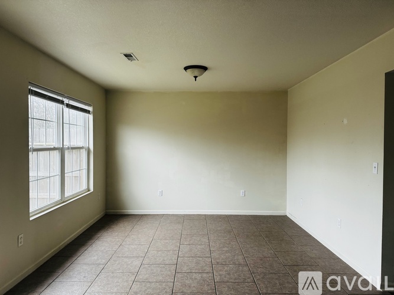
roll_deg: -0.5
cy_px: 148
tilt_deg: -0.9
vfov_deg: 56.8
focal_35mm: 24
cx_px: 197
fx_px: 273
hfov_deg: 71.6
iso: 200
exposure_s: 1/62
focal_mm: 6.86
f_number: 1.78
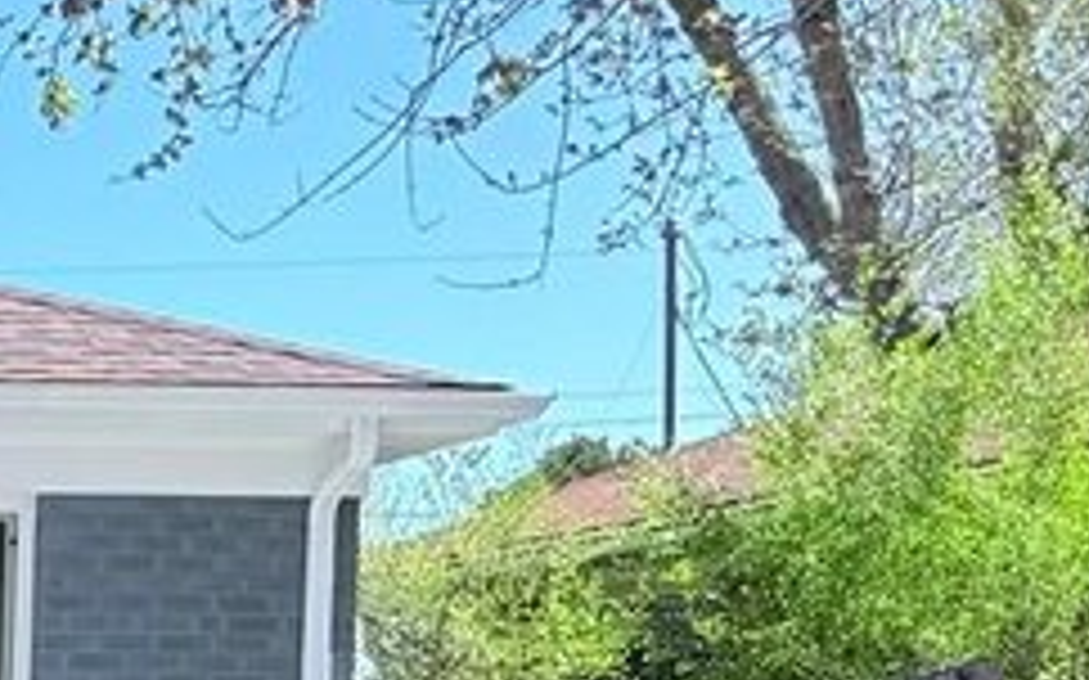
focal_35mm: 126
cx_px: -1192
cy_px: 950
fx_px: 3738
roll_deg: -1.2
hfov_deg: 13.7
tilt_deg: -0.8
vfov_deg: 10.1
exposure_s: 1/3145
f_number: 1.78
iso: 80
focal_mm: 6.76
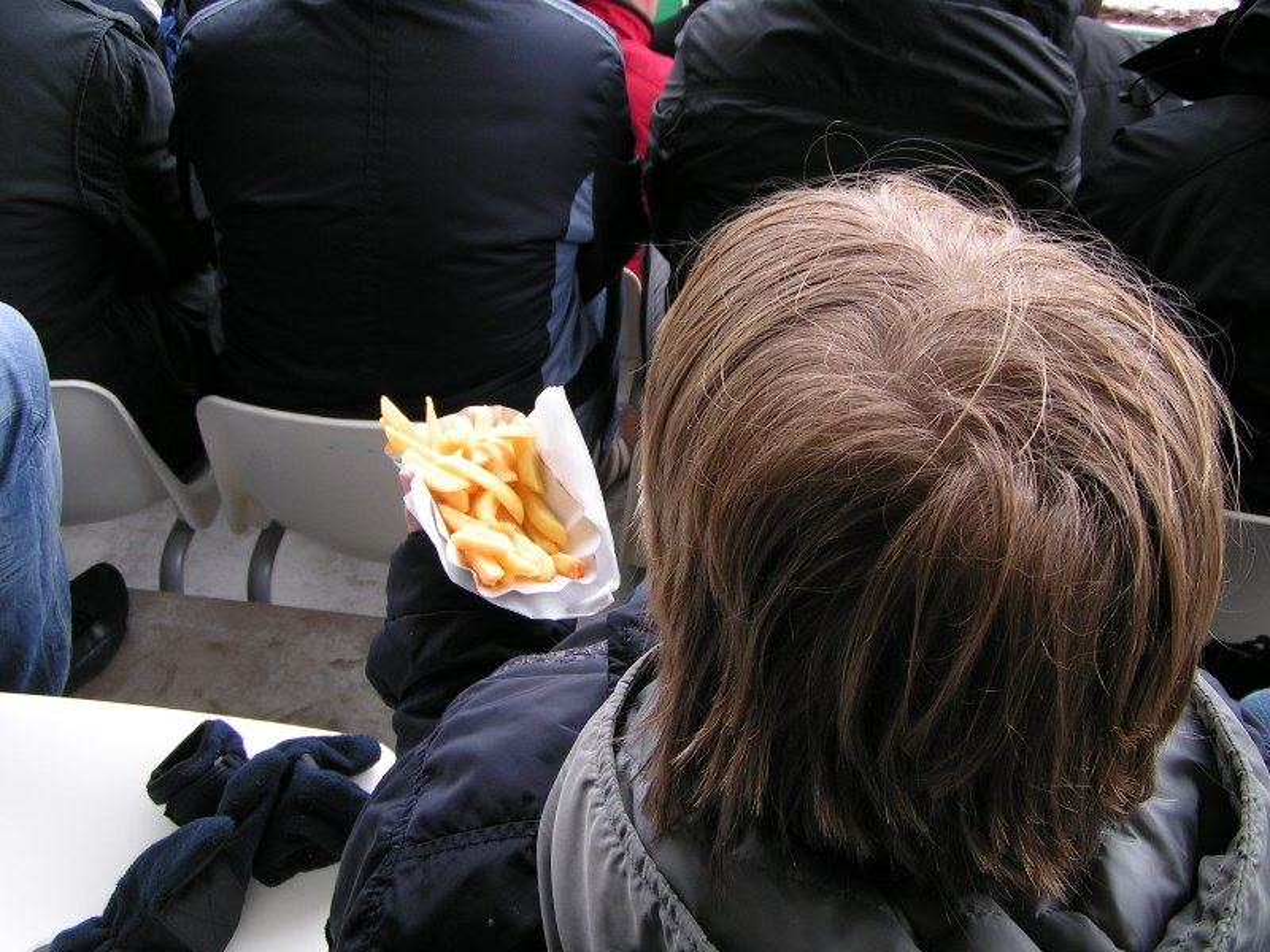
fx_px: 1394
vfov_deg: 37.7
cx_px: 635
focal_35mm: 38
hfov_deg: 49.0
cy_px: 476
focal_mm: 5.8
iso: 50
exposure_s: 1/60
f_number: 4
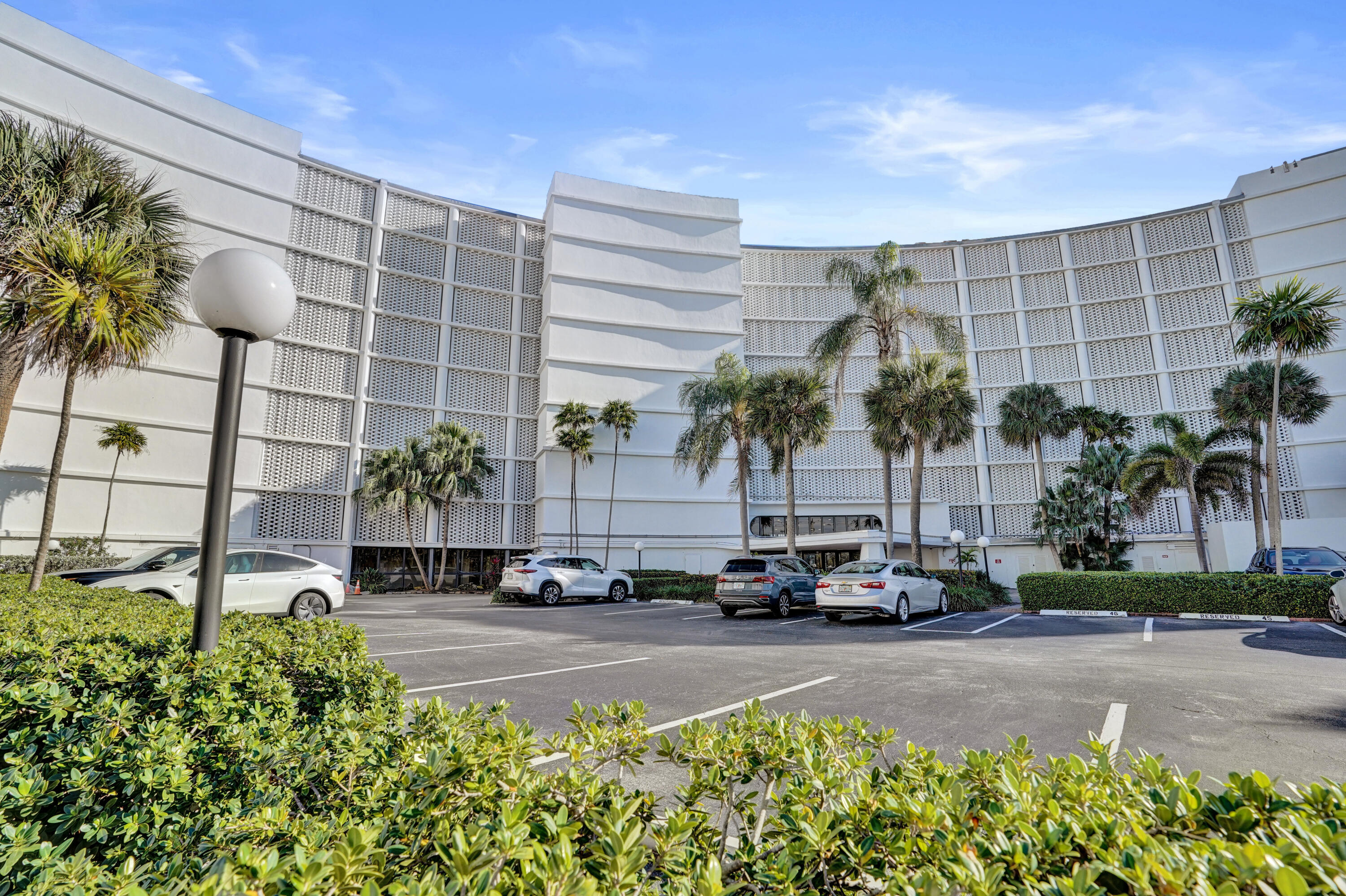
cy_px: 448
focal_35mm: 16
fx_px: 598
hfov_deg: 96.8
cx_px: 673
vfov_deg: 73.7
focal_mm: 16
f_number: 7.1
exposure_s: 1/1600
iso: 800
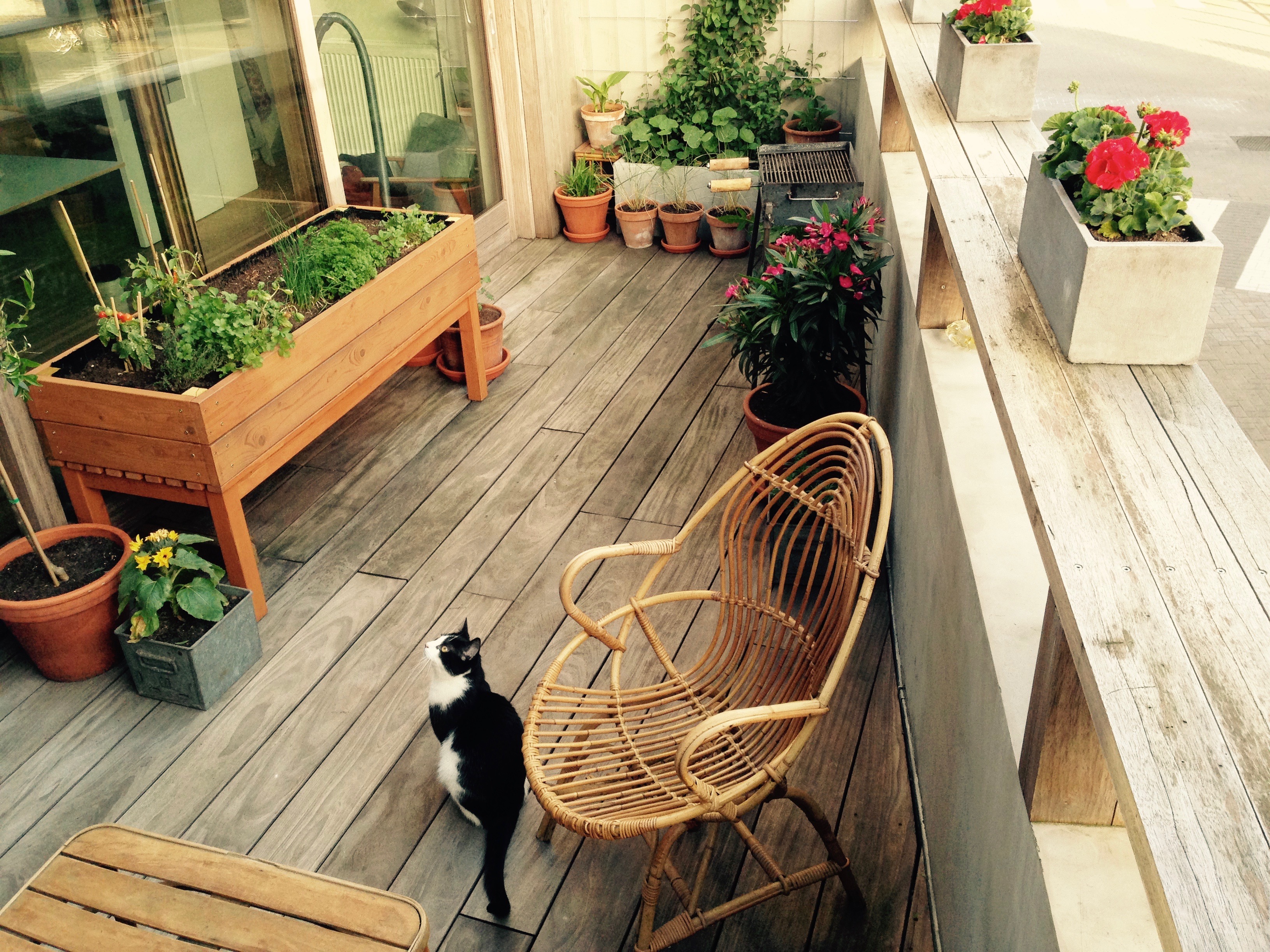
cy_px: 476
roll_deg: +3.3
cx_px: 635
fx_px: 1211
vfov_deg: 42.9
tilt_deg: -29.5
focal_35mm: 33
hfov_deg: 55.4
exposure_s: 1/120
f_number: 2.4
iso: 80
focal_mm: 4.12
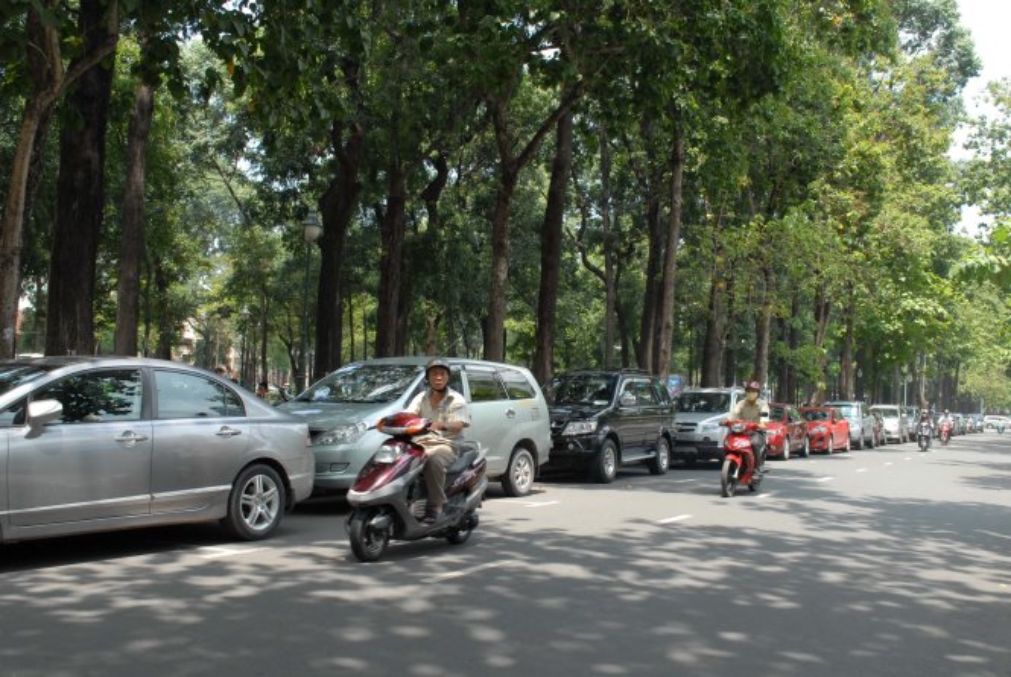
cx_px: 506
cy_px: 338
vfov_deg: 37.0
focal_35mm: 36
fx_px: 1012
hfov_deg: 53.1
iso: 640
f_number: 9
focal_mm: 24
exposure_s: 1/320
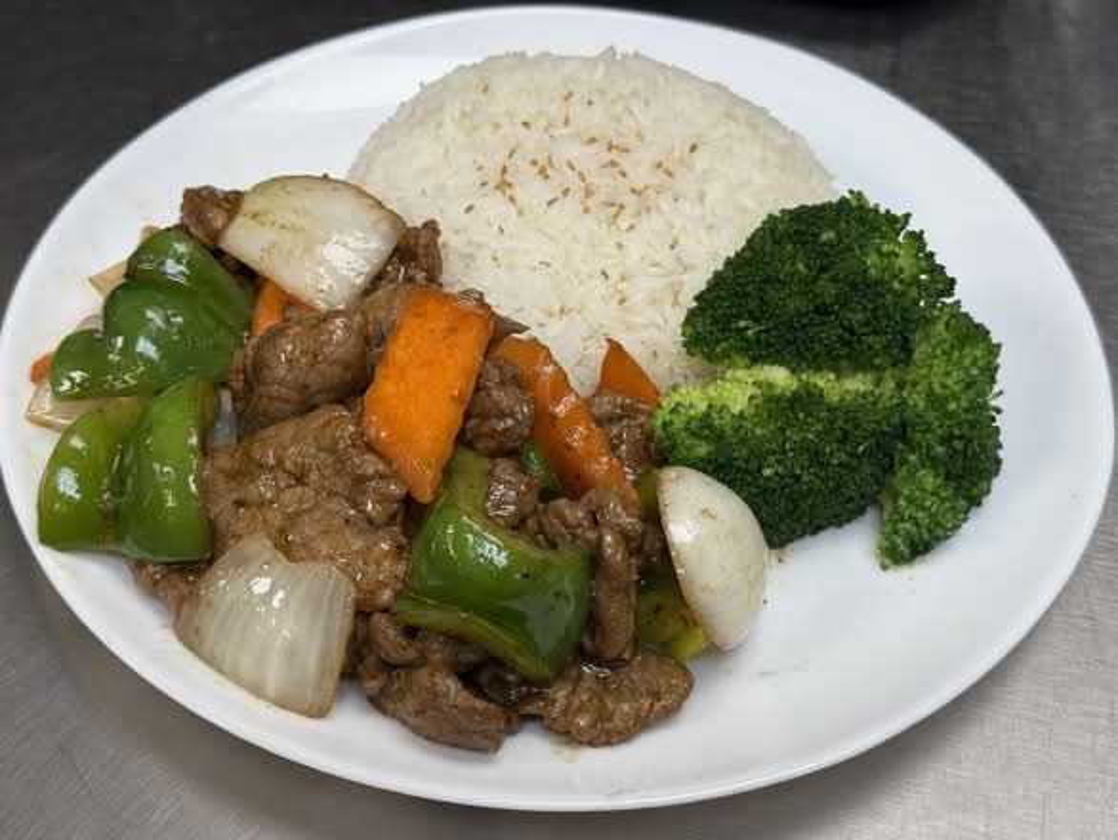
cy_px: 420
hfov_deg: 39.6
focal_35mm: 48
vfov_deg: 30.3
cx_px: 559
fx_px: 1551
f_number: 1.78
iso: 64
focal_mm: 6.76
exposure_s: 1/120
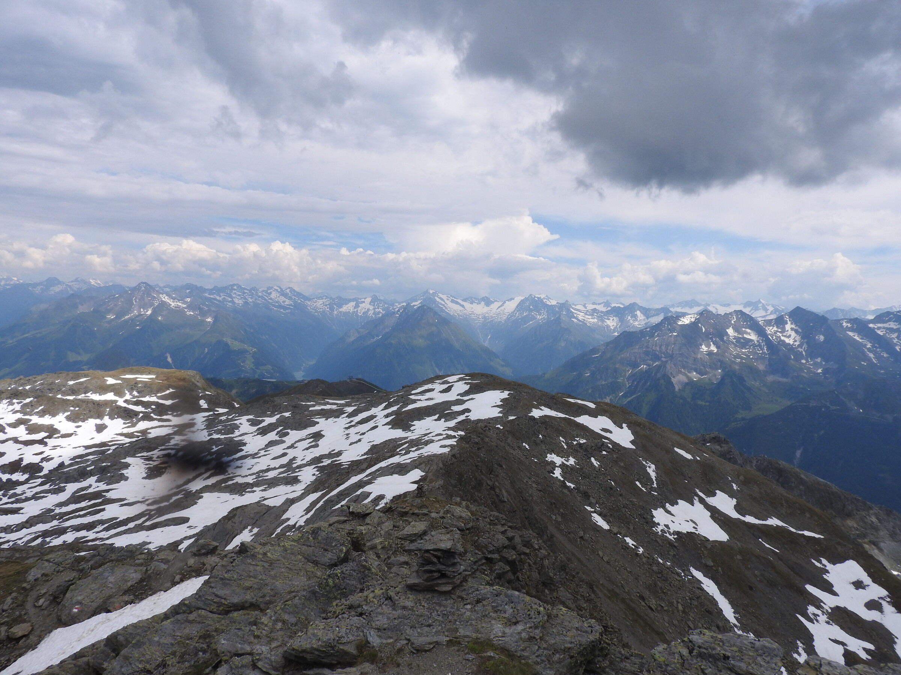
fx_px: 625
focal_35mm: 24
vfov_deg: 56.8
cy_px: 338
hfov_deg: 71.6
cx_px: 450
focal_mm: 4.3
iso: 100
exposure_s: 1/1600
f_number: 3.8
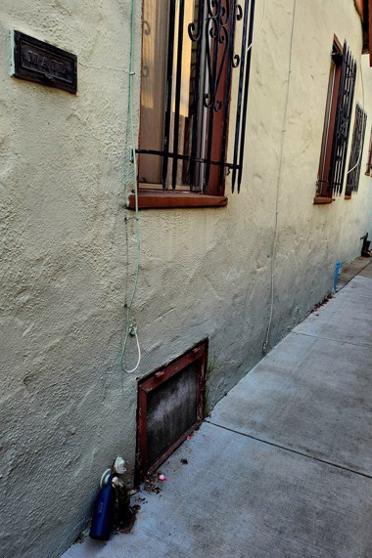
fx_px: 434
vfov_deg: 65.5
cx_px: 165
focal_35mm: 28
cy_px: 271
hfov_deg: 46.3
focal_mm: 5
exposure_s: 1/182
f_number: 1.8
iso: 64
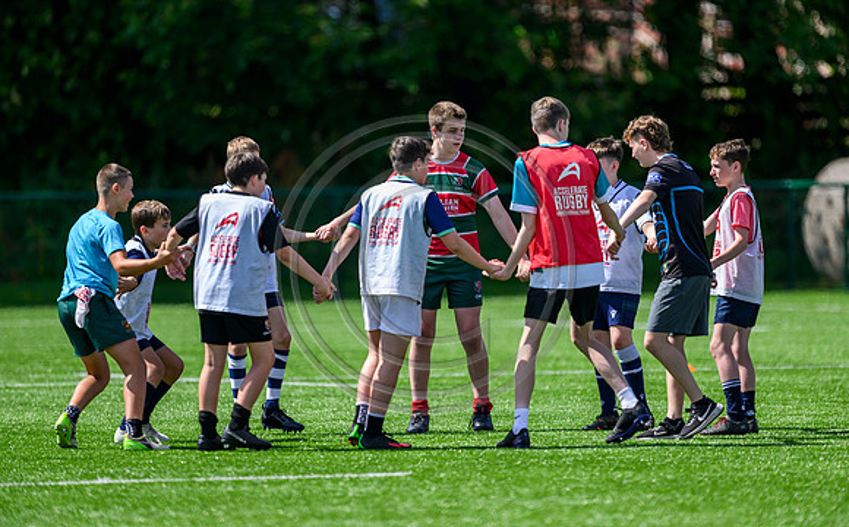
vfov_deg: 3.2
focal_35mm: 414
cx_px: 430
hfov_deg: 5.1
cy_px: 240
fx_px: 9555
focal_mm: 400
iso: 250
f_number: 3.2
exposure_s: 1/2000
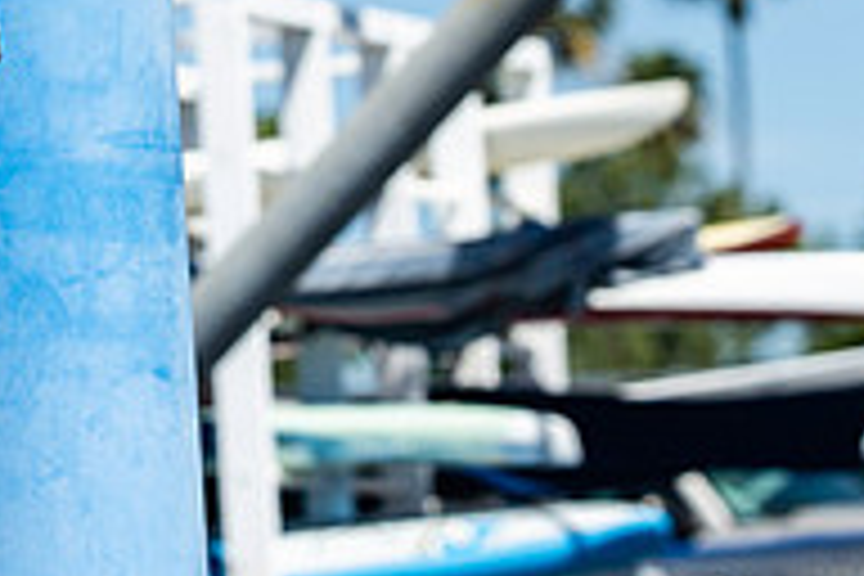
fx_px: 8711
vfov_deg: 3.8
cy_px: -202
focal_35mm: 363
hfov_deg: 5.7
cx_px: -104
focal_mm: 120
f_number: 4
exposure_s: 1/5000
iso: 320
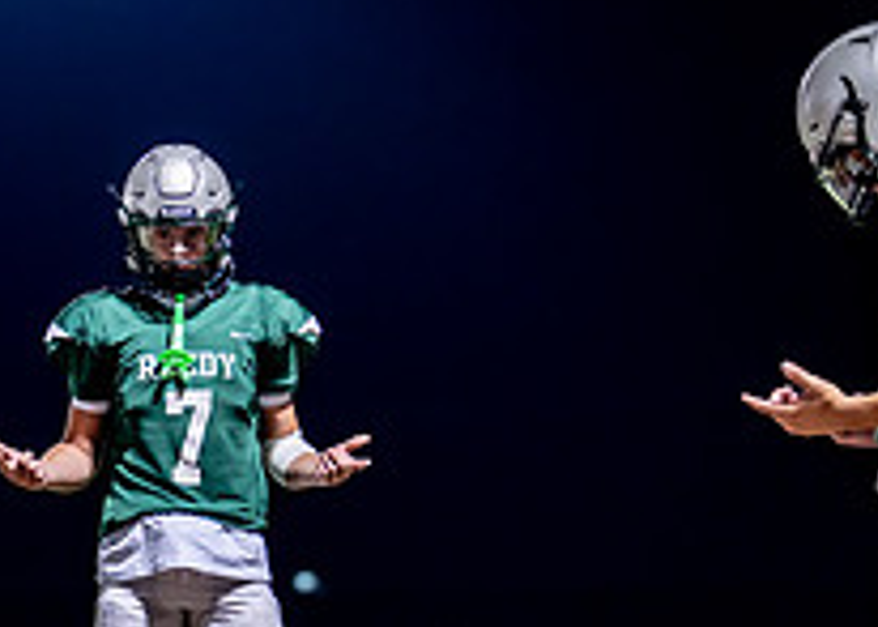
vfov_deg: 8.4
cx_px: 188
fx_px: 4263
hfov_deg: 11.7
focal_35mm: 171
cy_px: 500
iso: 400
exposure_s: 1/400
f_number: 1.2
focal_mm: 50
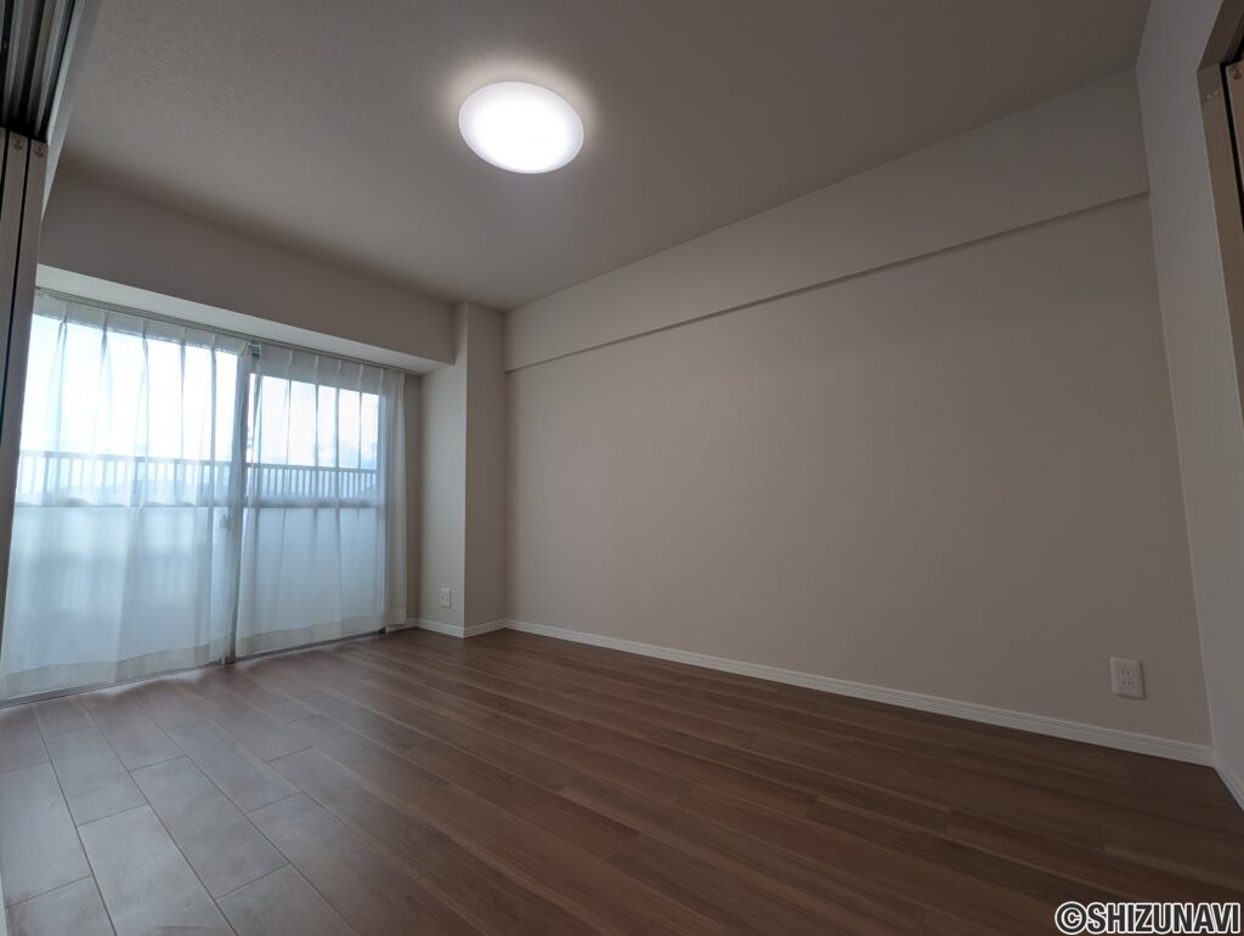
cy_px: 468
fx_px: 468
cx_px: 622
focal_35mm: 13
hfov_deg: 106.1
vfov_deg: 90.1
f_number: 2.2
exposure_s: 1/120
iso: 36
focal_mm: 1.95
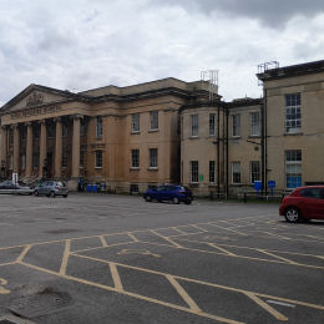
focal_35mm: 36
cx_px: 74
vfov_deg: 46.0
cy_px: 157
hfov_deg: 44.2
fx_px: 381
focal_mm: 3.98
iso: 40
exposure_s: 1/967
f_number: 1.8
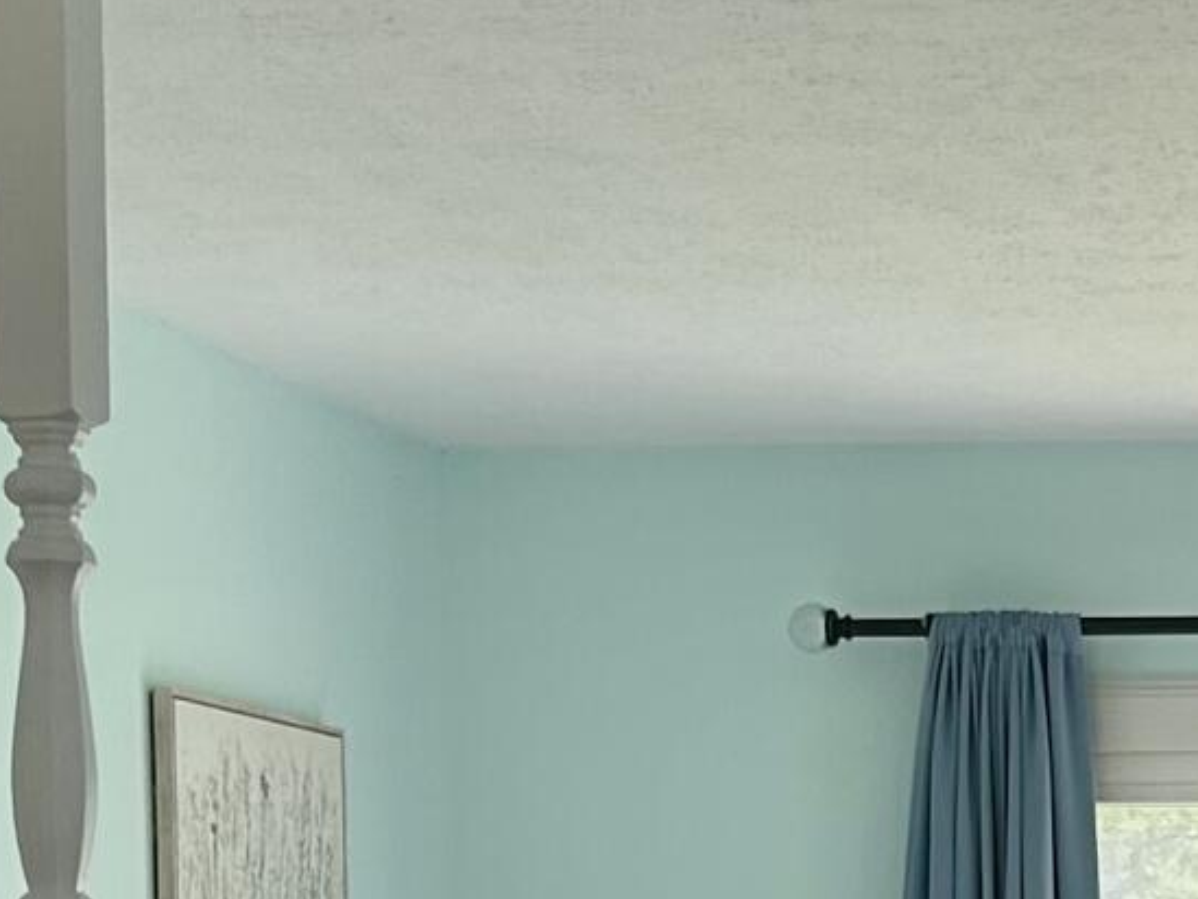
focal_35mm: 142
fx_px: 4915
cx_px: 1287
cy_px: 1512
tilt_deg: -4.0
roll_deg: +0.1
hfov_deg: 13.6
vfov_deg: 10.0
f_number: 1.5
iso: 80
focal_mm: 5.7
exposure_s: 1/120
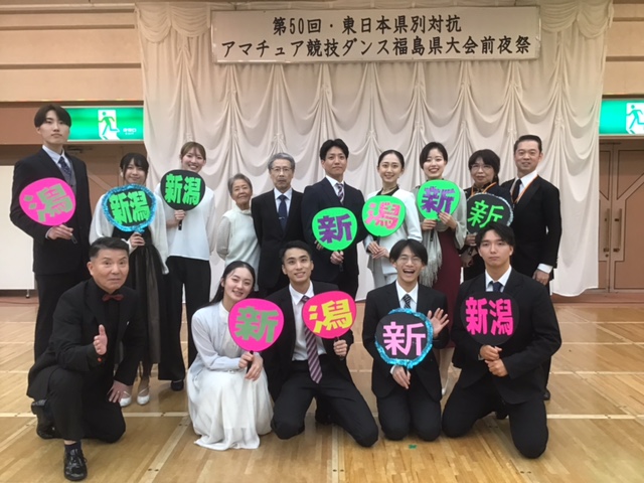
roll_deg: +0.6
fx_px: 577
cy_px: 242
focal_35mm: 31
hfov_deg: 58.4
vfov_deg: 45.4
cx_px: 322
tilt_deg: -4.4
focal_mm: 3.3
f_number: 2.4
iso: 80
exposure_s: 1/33
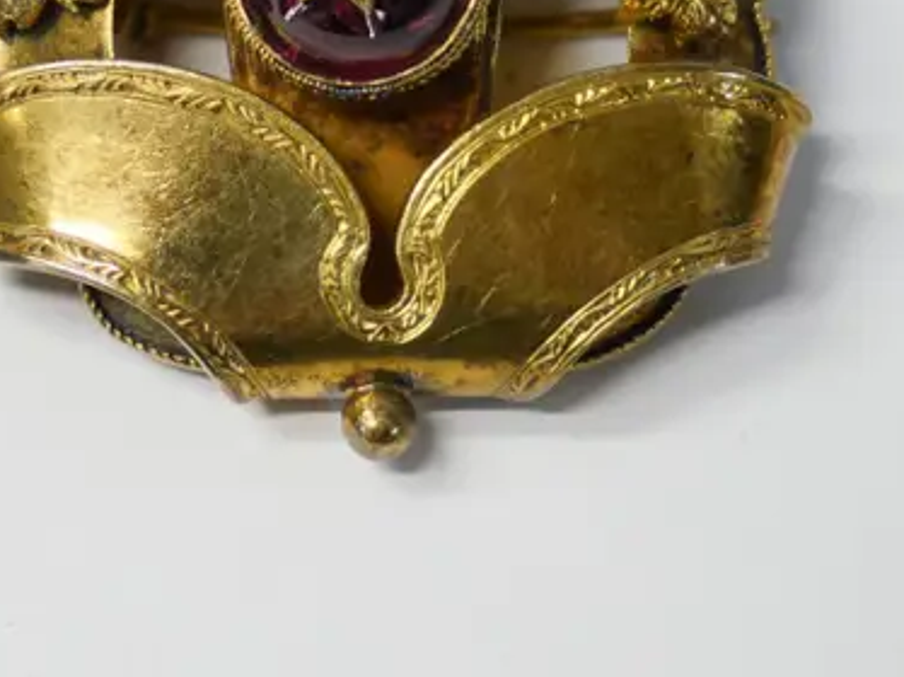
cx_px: 7
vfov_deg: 6.4
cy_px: -53
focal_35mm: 230
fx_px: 6003
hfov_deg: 8.6
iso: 1600
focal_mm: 42
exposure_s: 1/80
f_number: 5.5
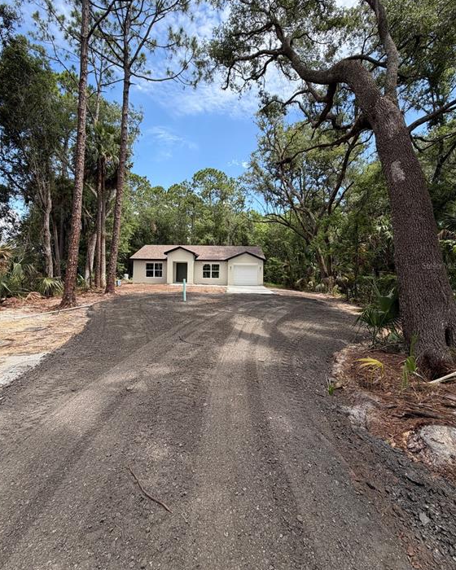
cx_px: 225
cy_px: 265
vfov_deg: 96.6
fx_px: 253
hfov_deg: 84.0
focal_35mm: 15
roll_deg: -0.8
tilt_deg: +2.1
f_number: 2.2
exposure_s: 1/502
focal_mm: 2.22
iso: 50
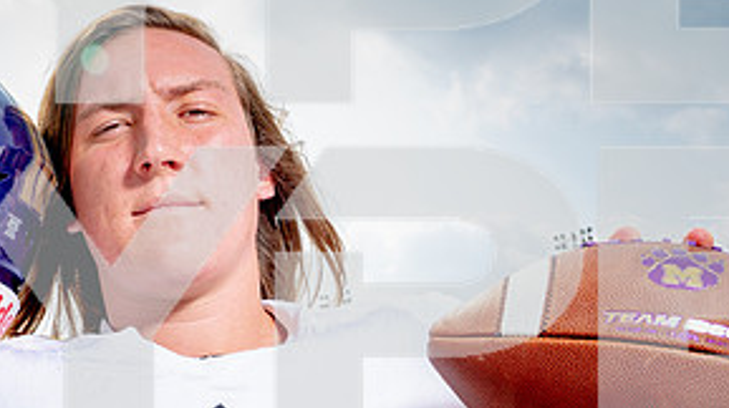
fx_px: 1043
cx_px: 201
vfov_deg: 22.0
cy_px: 290
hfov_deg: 37.8
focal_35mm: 54
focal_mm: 24
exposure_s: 1/125
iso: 100
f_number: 11
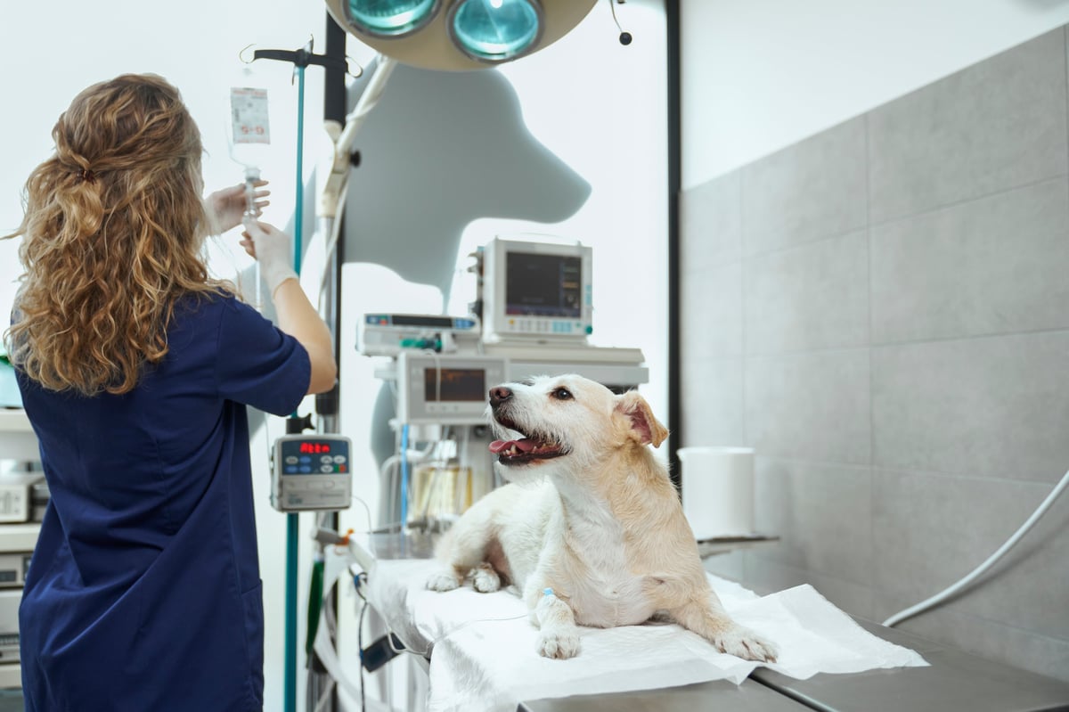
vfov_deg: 41.1
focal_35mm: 32
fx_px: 950
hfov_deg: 58.7
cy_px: 356
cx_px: 534
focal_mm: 32
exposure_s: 1/250
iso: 400
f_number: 2.8
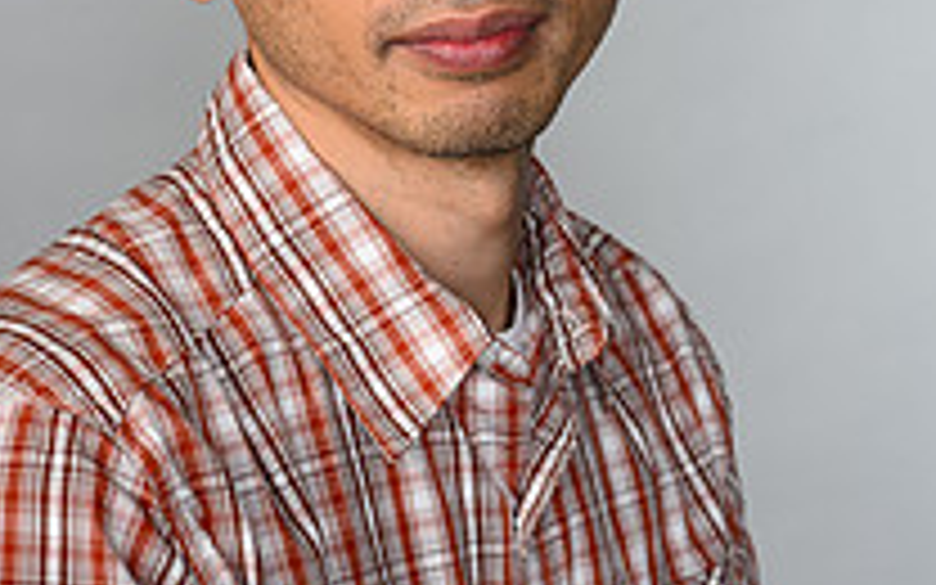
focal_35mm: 110
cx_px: 382
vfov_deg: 11.8
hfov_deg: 18.9
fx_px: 2806
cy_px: 81
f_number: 6.3
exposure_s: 1/200
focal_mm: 50
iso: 200
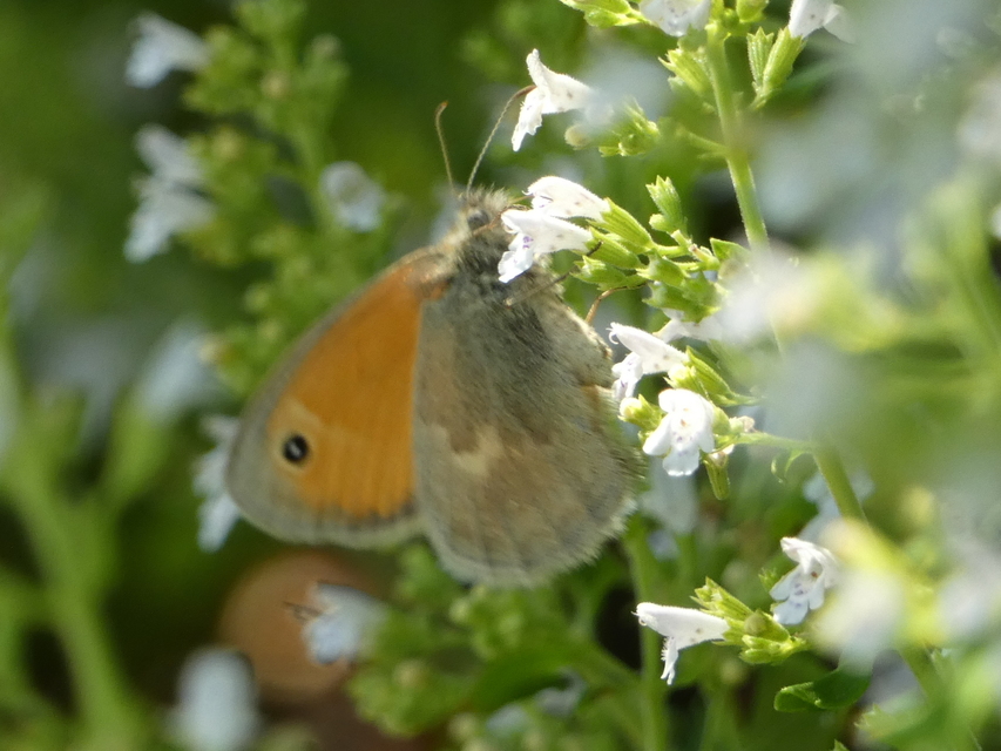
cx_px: 500
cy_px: 376
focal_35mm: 454
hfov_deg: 4.4
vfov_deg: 3.3
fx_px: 13130
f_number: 5.6
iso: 200
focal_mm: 81.4
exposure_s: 1/100
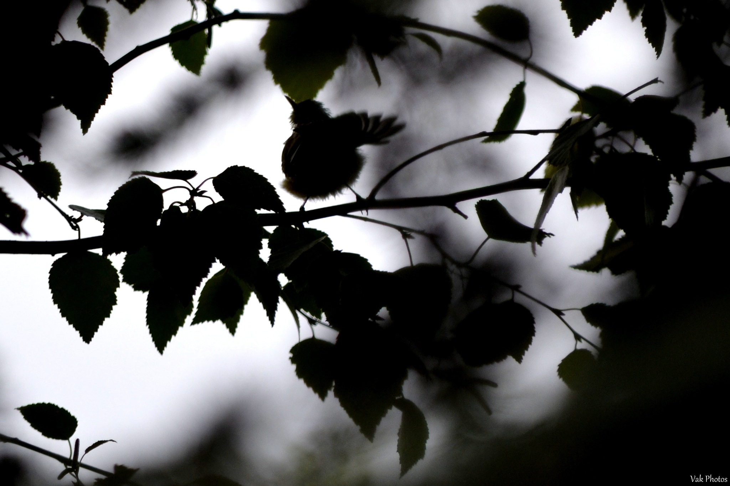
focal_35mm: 450
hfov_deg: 4.6
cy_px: 243
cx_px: 365
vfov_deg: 3.1
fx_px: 9119
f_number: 5.6
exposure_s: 1/1250
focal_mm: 300
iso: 400
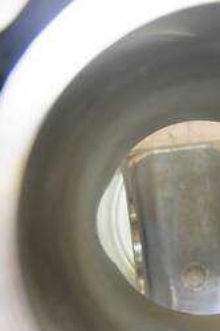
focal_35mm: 60
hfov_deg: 21.9
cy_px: 216
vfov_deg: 33.2
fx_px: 551
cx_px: 211
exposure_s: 1/80
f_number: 3.8
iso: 200
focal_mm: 15
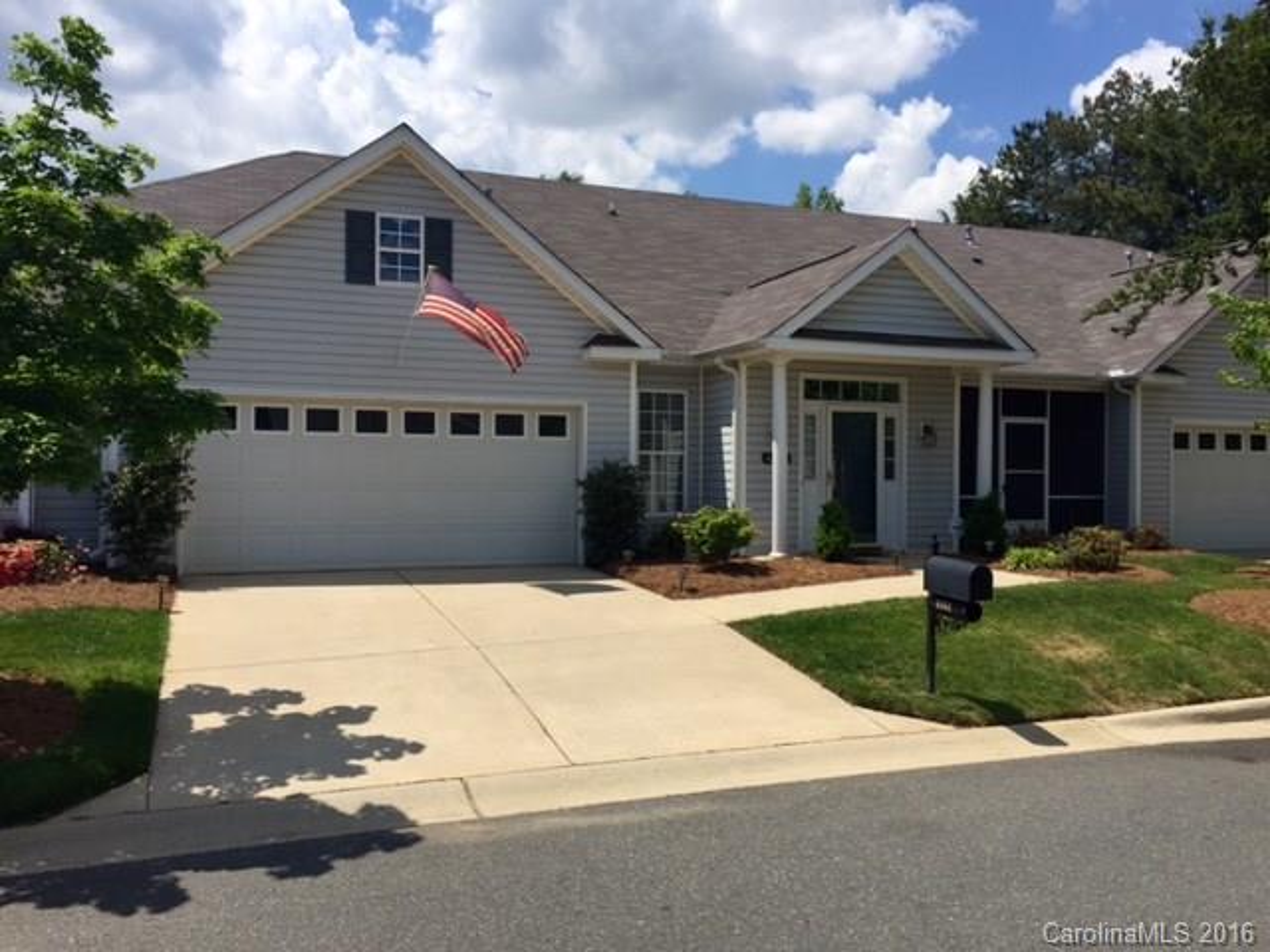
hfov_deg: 61.7
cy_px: 476
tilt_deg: -0.3
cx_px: 635
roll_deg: -0.6
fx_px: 1064
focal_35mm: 29
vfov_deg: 48.2
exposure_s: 1/3597
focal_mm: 4.15
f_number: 2.2
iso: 32
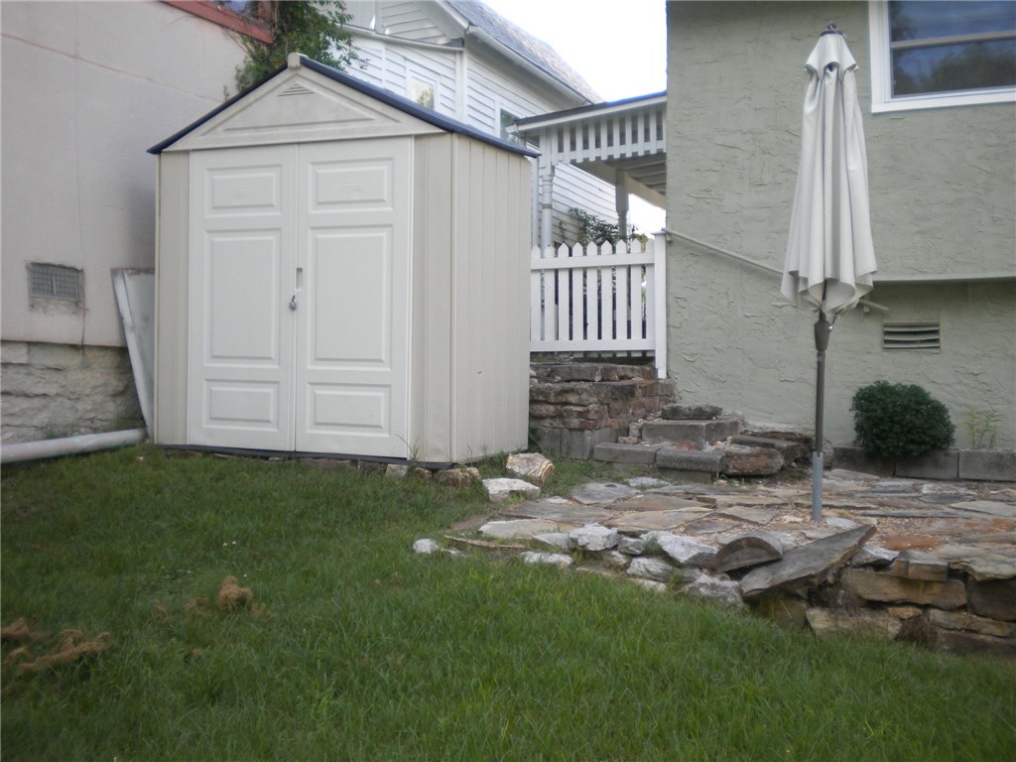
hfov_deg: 45.8
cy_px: 381
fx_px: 1203
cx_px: 508
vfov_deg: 35.1
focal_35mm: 41
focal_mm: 7.4
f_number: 3.5
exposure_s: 1/250
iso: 113
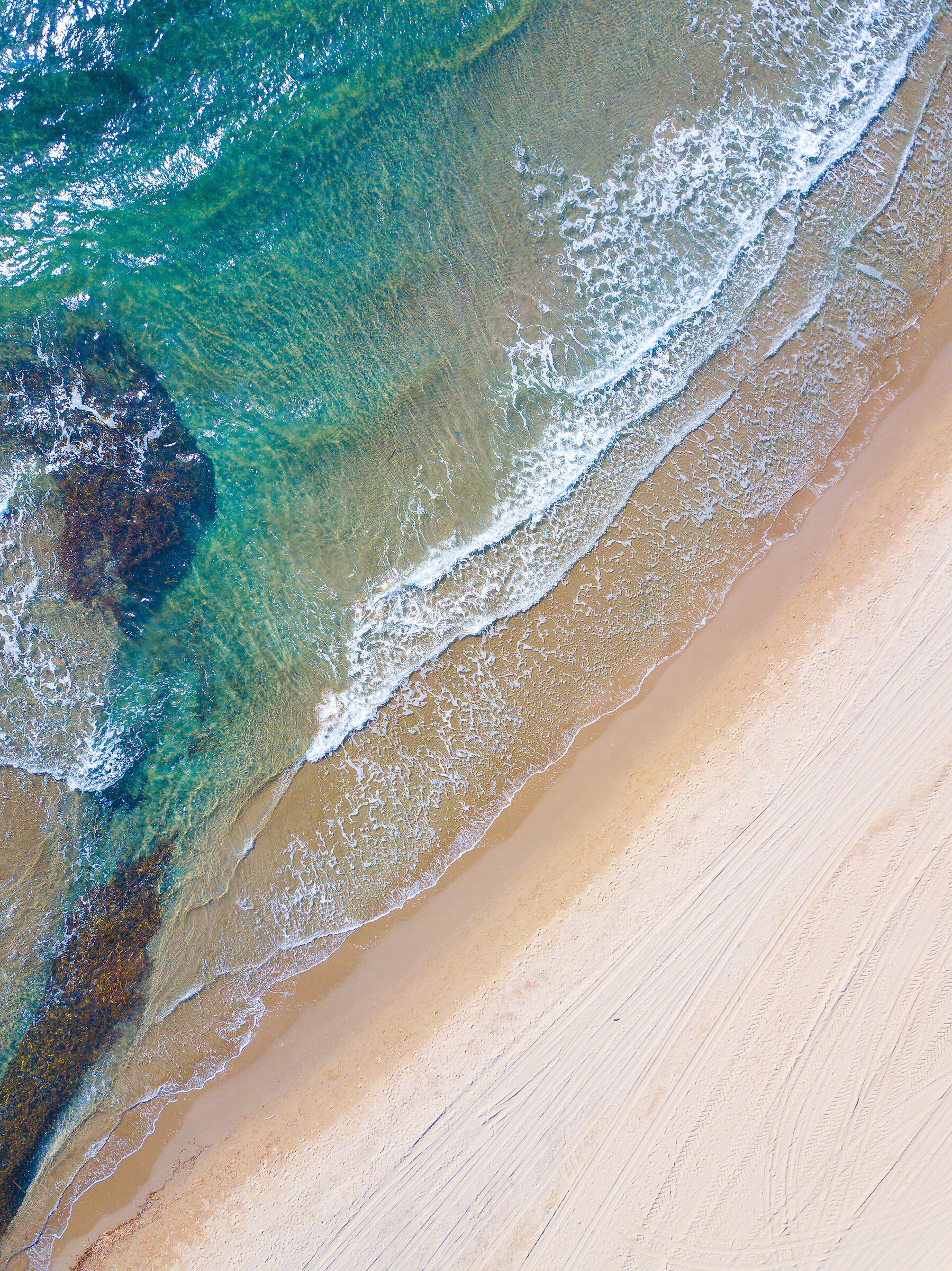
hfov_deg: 53.0
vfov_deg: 67.3
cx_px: 476
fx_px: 954
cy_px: 636
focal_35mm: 26
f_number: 2.2
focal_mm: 4.73
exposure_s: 1/80
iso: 100
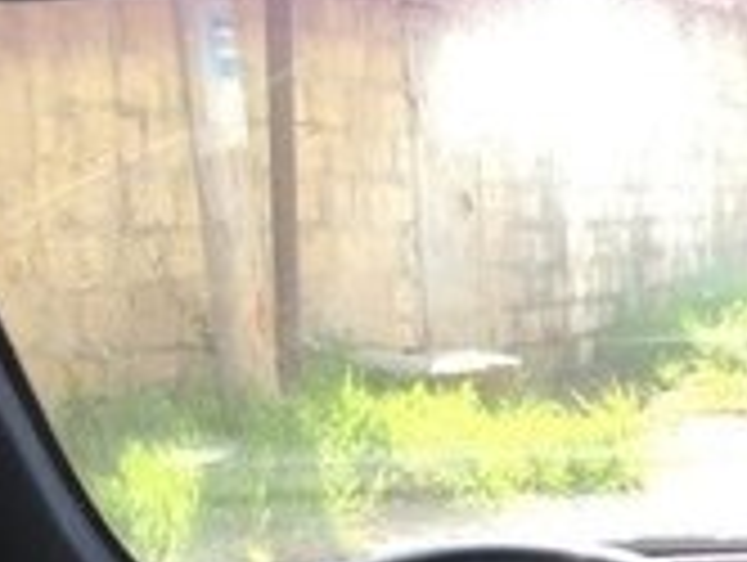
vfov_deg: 12.2
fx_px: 2485
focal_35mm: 115
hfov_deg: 14.8
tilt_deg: -14.3
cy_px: 865
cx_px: 1372
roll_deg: +0.2
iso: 32
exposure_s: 1/216
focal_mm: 4.15
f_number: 2.2
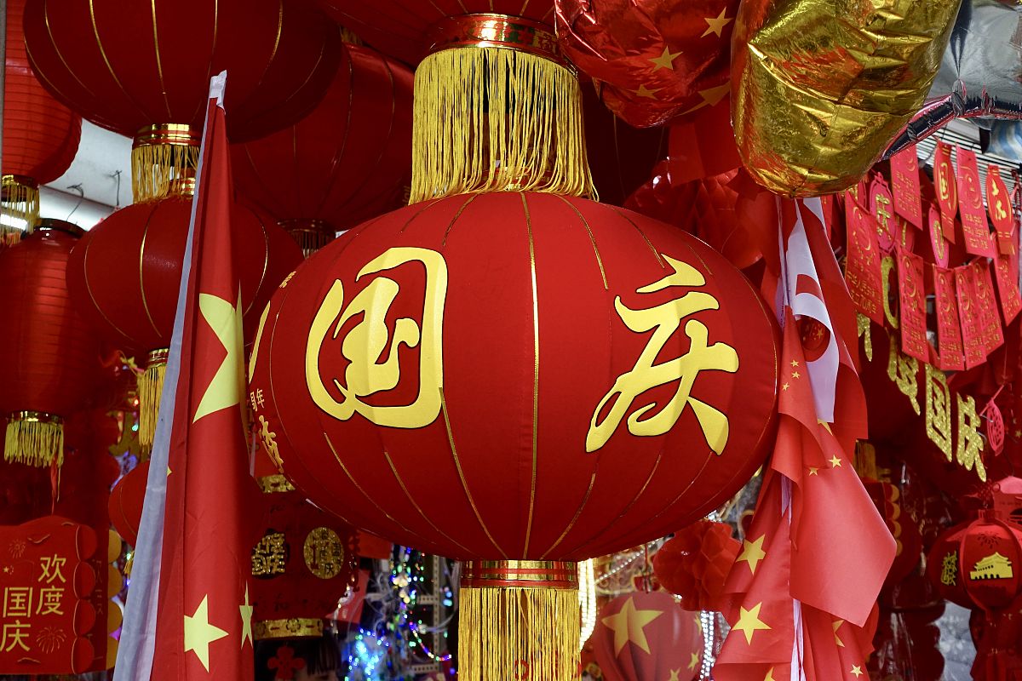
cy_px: 340
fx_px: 1533
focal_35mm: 54
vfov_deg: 25.1
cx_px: 511
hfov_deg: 36.9
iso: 400
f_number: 3.5
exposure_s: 1/200
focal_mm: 19.86
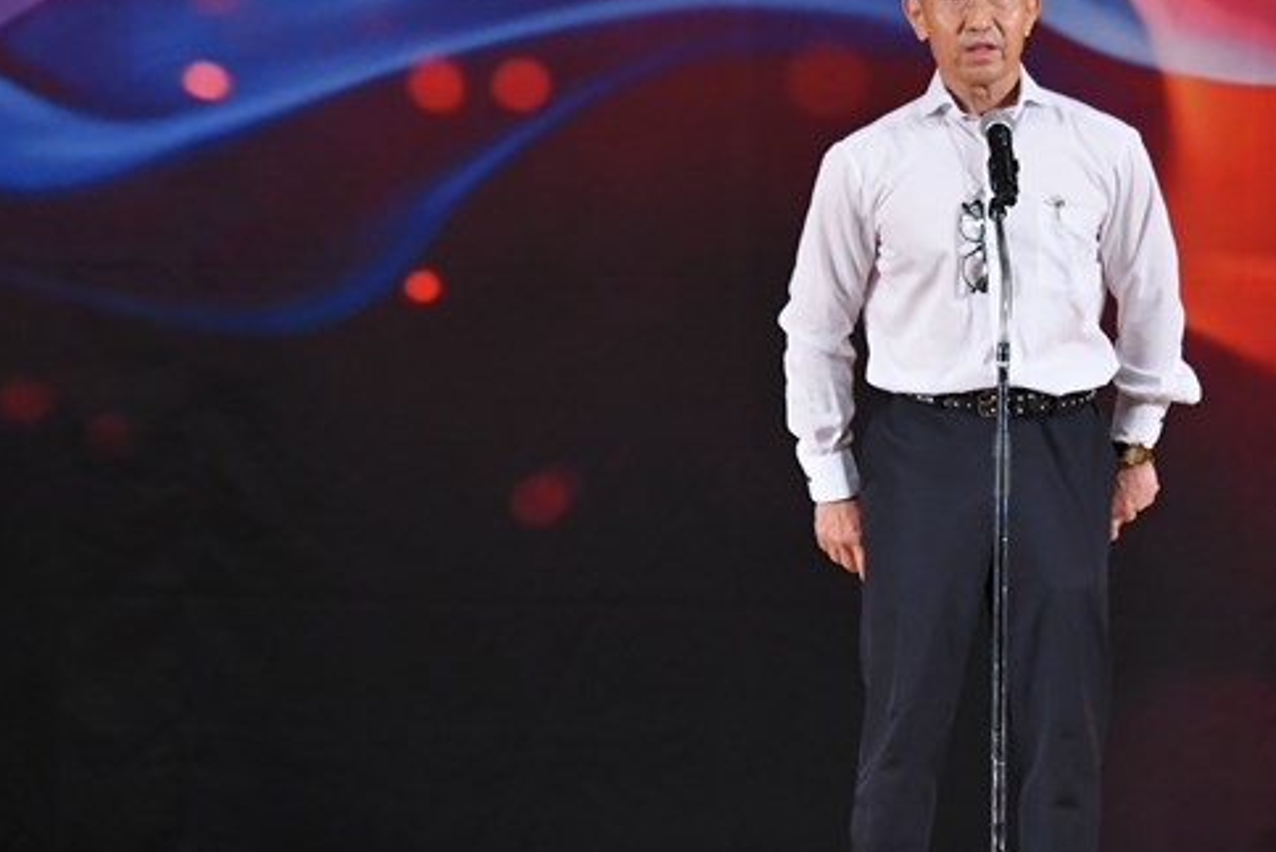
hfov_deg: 5.4
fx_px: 13614
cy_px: 451
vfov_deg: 3.6
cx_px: 924
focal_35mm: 384
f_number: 5.6
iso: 3200
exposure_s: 1/400
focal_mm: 160
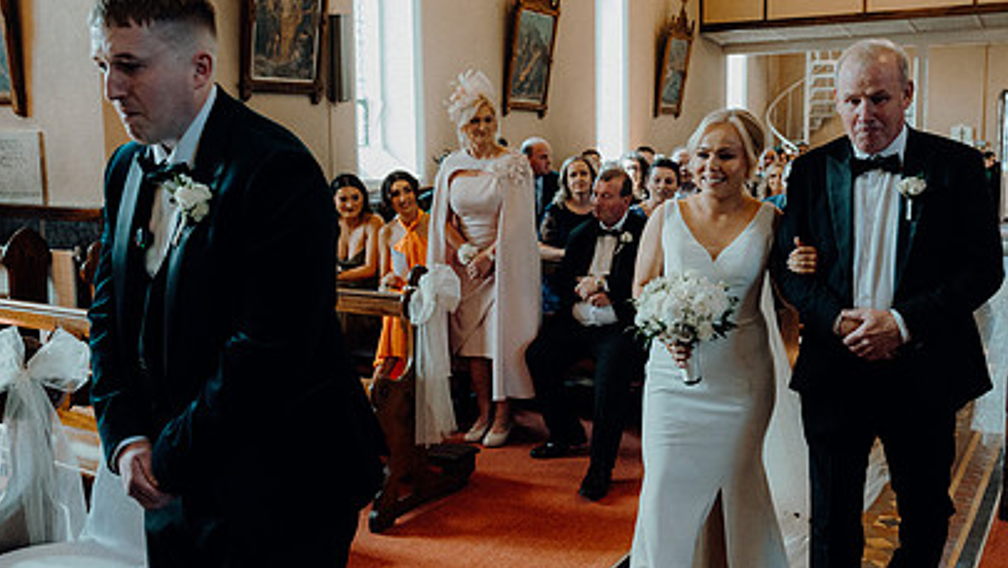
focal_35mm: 36
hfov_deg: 55.3
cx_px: 495
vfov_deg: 32.8
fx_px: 962
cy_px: 260
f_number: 3.5
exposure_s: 1/200
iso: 2000
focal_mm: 24
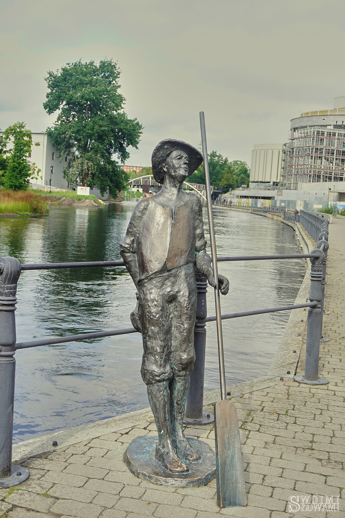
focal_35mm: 45
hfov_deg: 29.9
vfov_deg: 43.6
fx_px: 647
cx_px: 172
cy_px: 259
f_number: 5.6
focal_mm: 30
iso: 100
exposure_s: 1/160
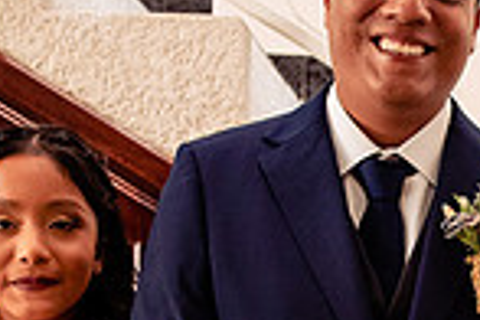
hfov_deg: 18.2
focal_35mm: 107
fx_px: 1427
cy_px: 391
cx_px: 565
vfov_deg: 12.5
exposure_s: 1/80
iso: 1600
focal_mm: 24
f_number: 3.2
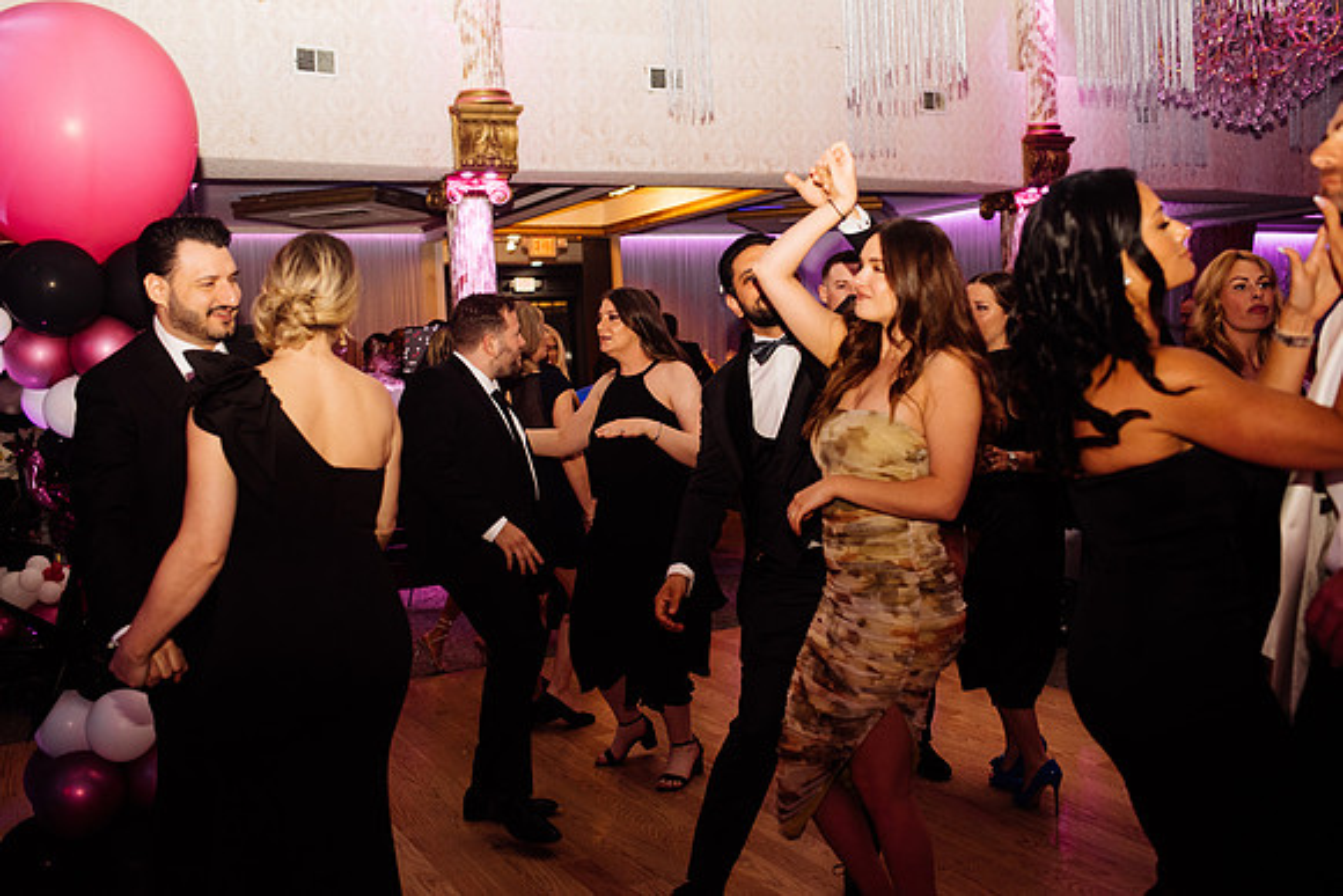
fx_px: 1306
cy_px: 448
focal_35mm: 35
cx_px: 672
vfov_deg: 37.9
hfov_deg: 54.4
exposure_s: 1/200
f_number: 2.8
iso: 1600
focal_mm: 35
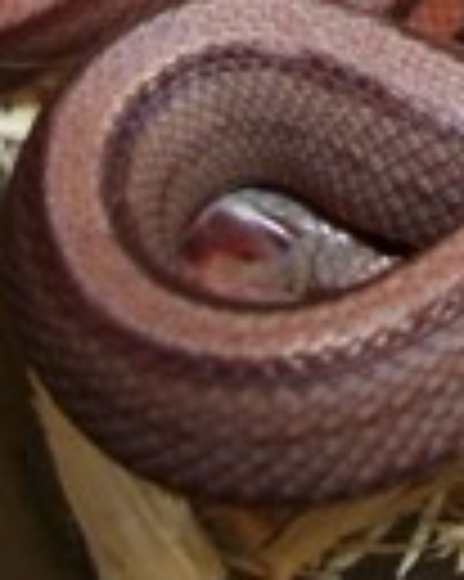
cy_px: -409
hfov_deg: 10.5
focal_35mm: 145
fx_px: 2492
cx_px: 550
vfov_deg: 12.3
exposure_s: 1/60
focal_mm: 5.7
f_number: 2.9
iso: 80
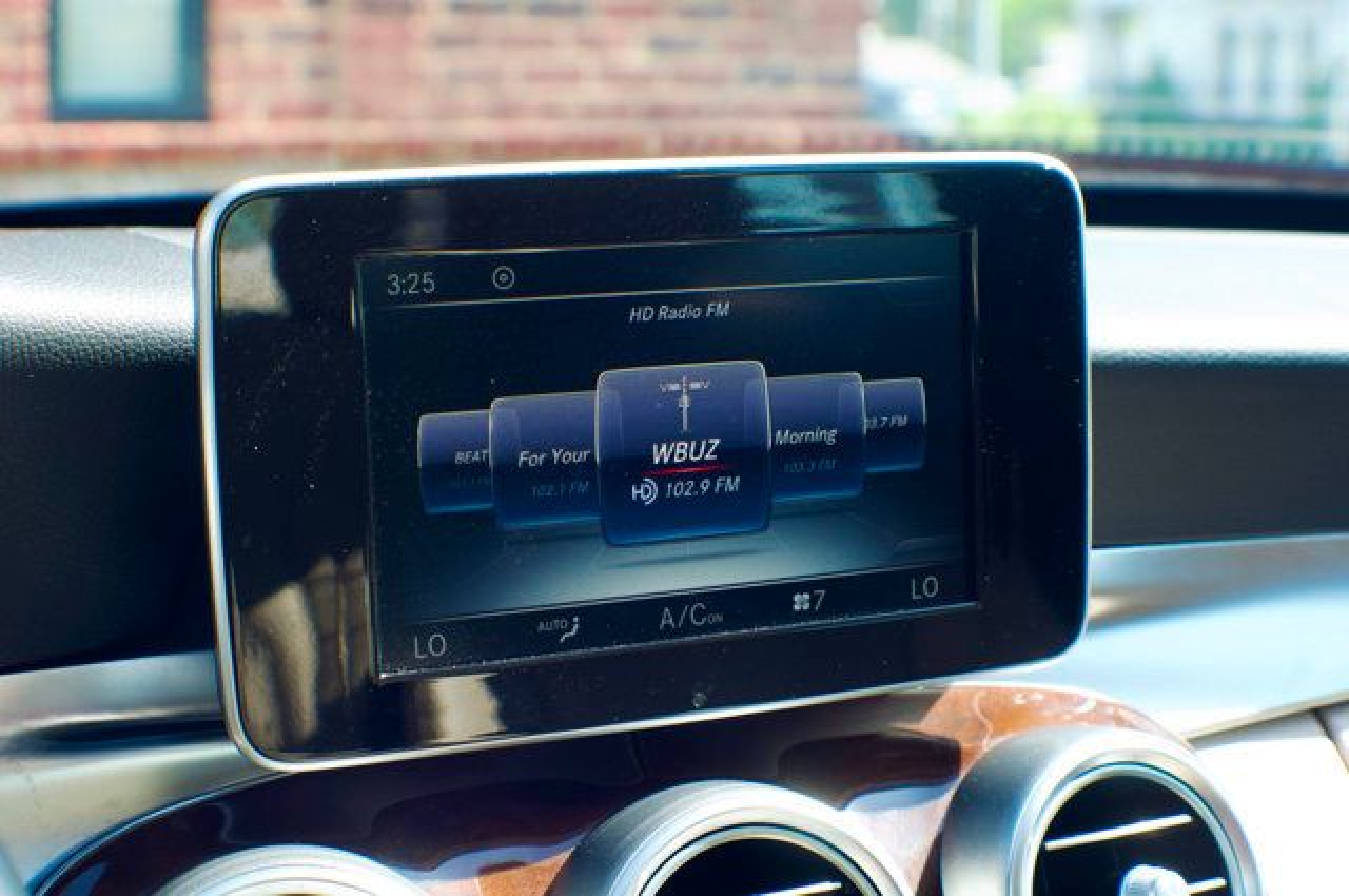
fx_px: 2807
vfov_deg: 18.1
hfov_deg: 27.0
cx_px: 674
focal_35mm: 75
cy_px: 448
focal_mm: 50
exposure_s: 1/160
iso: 500
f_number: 6.3
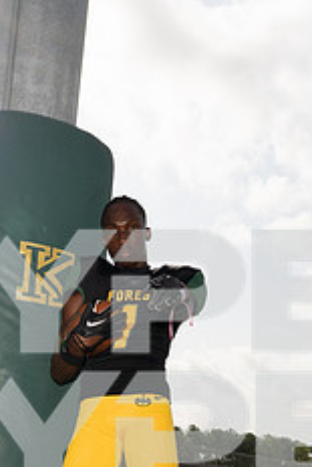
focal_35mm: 62
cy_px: 435
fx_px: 805
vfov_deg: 30.7
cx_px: 93
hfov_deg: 21.8
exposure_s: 1/250
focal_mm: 32
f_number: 11
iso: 100
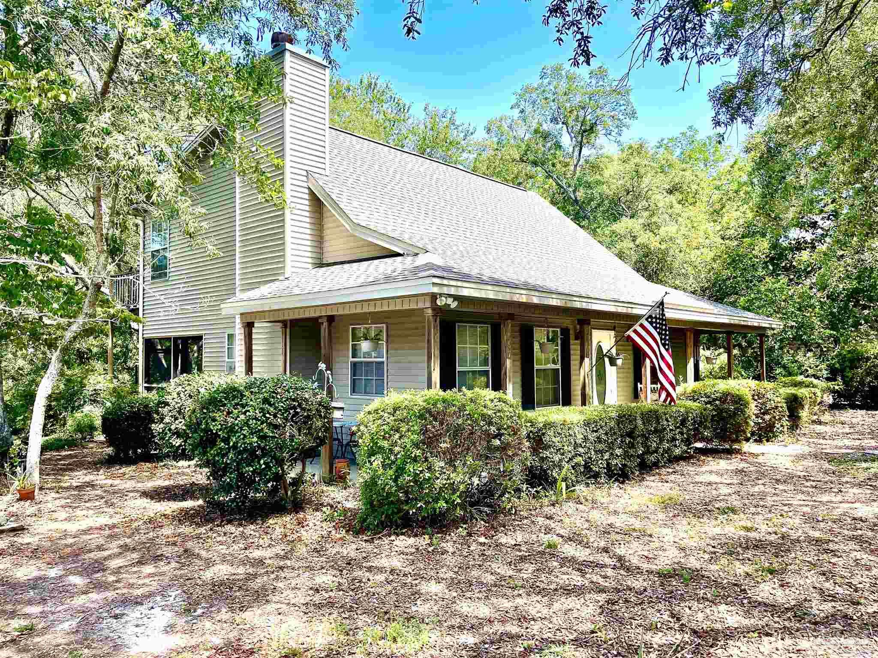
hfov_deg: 67.3
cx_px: 439
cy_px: 329
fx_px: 659
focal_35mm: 26
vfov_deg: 53.1
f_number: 1.6
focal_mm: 5.1
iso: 32
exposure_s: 1/628
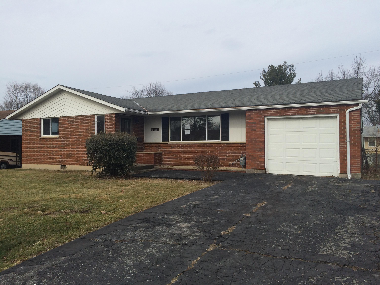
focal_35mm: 29
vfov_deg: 48.2
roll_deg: +1.4
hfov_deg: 61.7
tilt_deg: -0.4
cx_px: 190
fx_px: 318
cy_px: 142
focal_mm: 4.15
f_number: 2.2
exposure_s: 1/1642
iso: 32
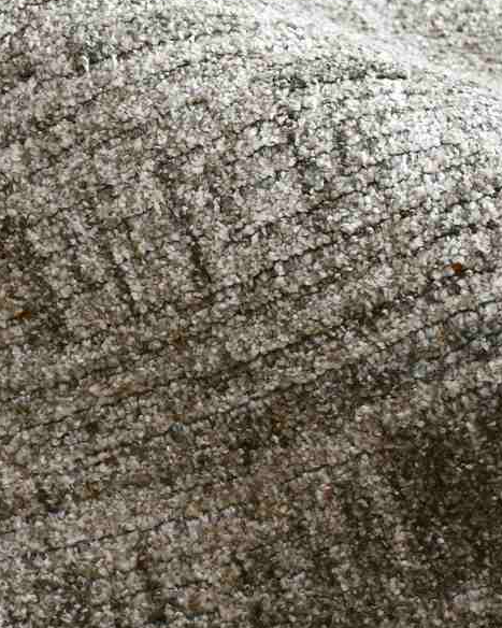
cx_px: 270
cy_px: 246
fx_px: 1523
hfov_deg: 18.7
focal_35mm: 82
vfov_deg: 23.2
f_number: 3.8
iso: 800
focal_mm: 23
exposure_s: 1/250
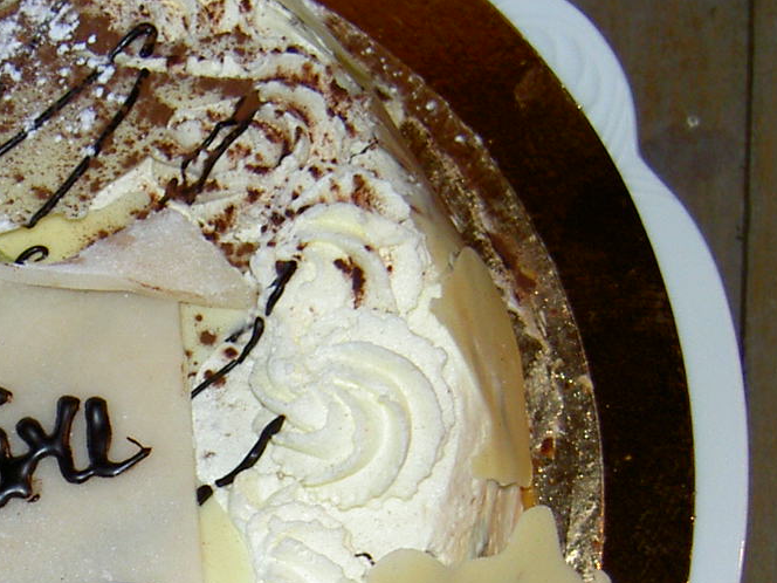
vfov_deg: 15.5
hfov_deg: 20.3
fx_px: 2110
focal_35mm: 94
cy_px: 561
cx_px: 23
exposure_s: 1/59.5
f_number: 2.8
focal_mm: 8
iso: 100
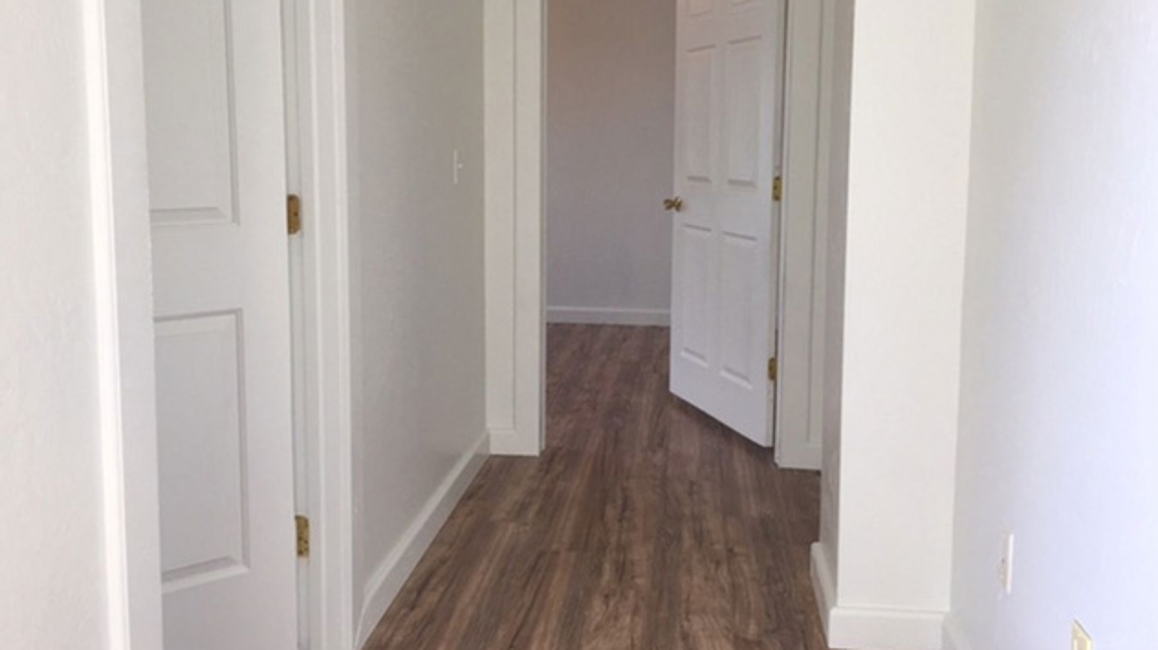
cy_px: 245
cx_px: 581
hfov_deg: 61.0
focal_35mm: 32
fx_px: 982
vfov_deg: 36.4
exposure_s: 1/40
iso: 32
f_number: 2.2
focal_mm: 4.15
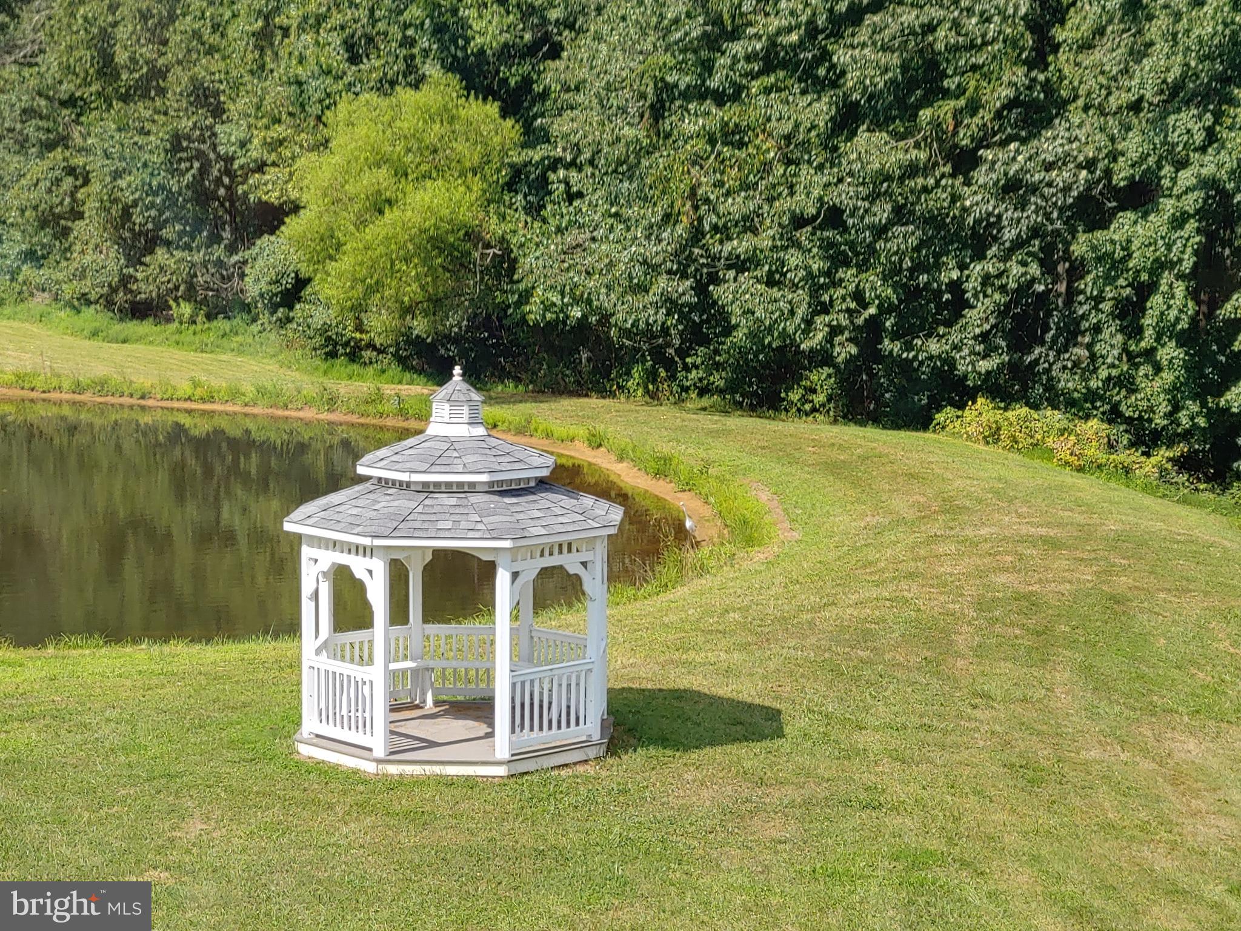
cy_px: 466
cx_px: 620
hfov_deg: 24.4
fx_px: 2868
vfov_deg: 18.4
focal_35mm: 80
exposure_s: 1/246
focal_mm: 5.88
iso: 50
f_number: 2.4
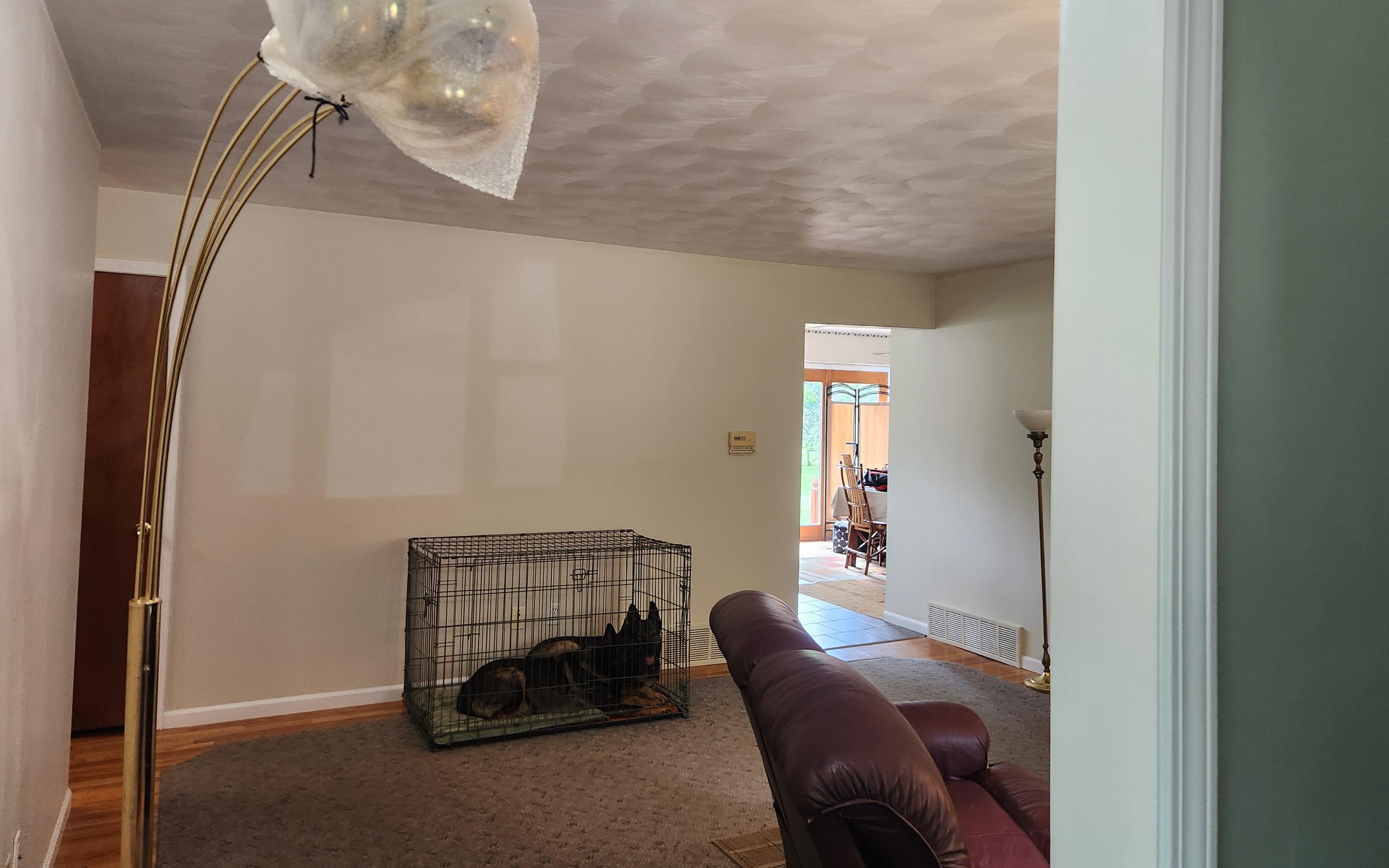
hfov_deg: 72.5
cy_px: 396
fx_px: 946
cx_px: 711
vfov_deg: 49.2
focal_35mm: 25
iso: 250
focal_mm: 5.4
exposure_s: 1/120
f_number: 1.8
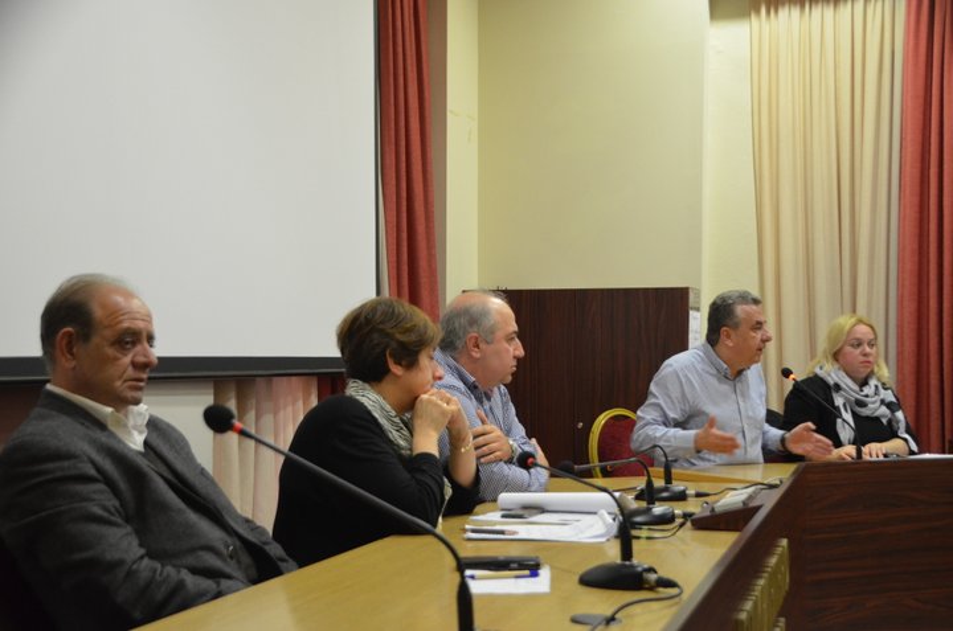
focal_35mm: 48
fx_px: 1268
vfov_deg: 28.0
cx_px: 476
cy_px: 316
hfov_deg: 41.2
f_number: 4.2
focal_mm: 32
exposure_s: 1/25
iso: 1600
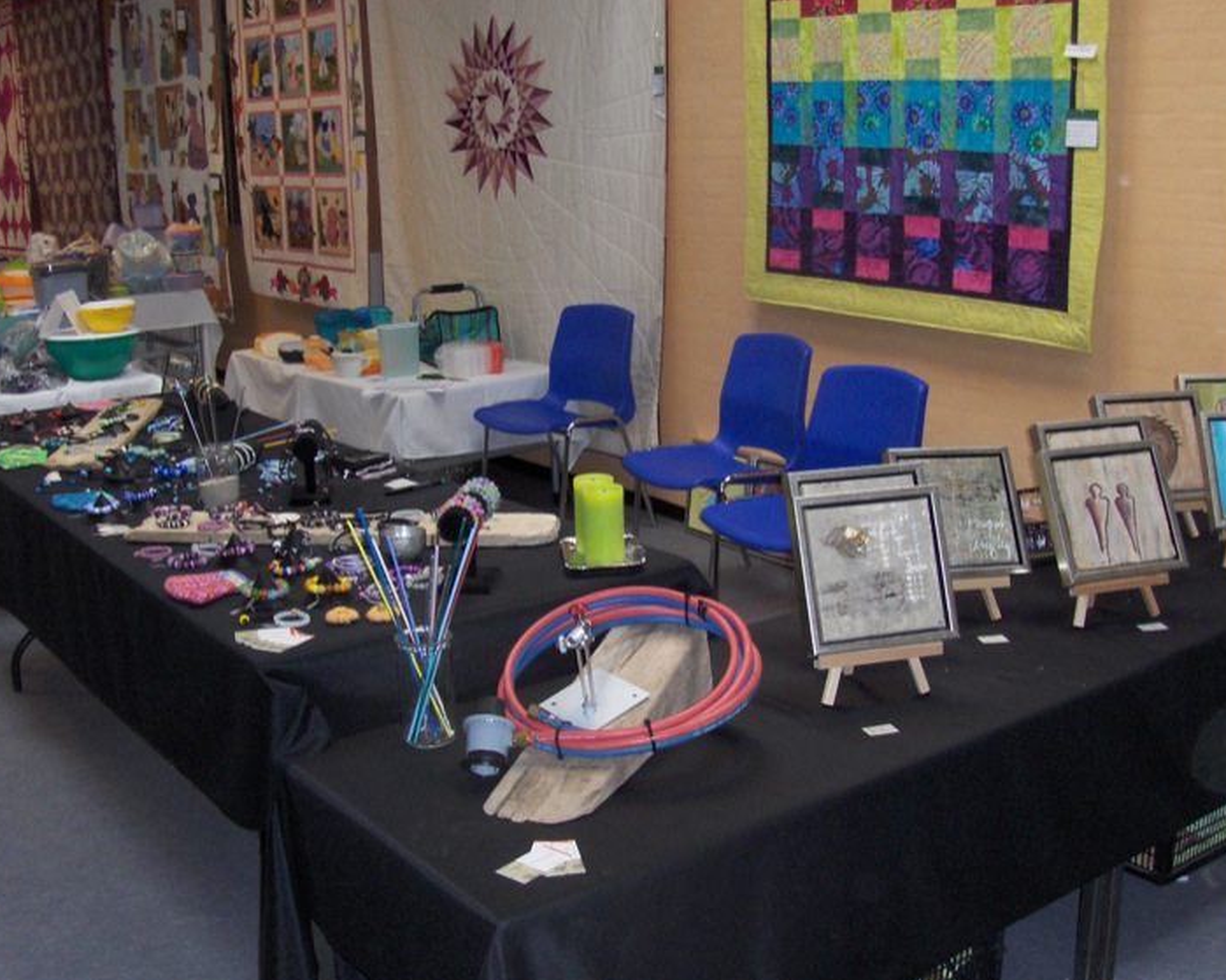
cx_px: 607
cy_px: 491
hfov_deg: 42.9
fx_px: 1560
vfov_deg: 34.9
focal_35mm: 43
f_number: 3.5
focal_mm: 6.5
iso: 100
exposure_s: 1/60
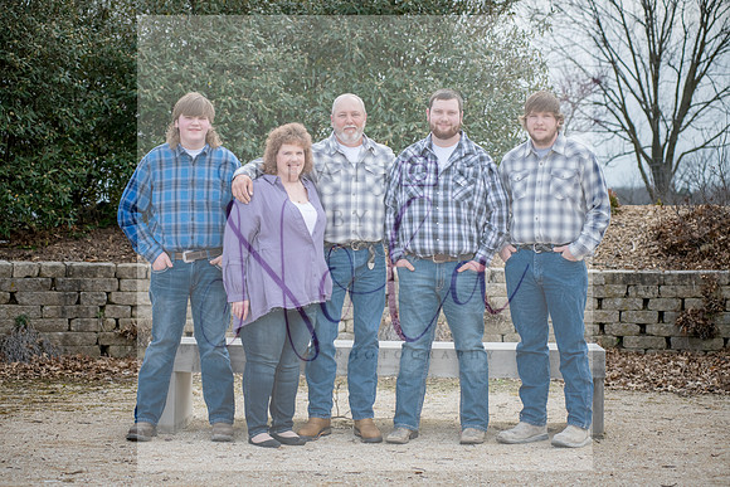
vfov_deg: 17.1
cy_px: 244
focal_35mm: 80
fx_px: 1623
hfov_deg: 25.4
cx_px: 365
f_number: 5.6
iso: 400
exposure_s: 1/640
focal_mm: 80
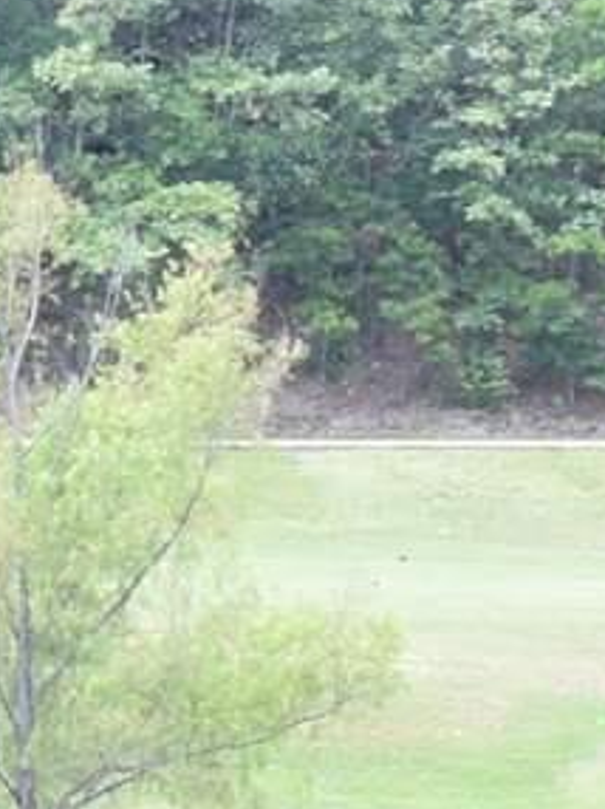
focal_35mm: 279
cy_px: 905
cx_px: 189
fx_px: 6511
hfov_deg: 5.3
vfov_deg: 7.1
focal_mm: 18
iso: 100
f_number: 3.5
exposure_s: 1/100
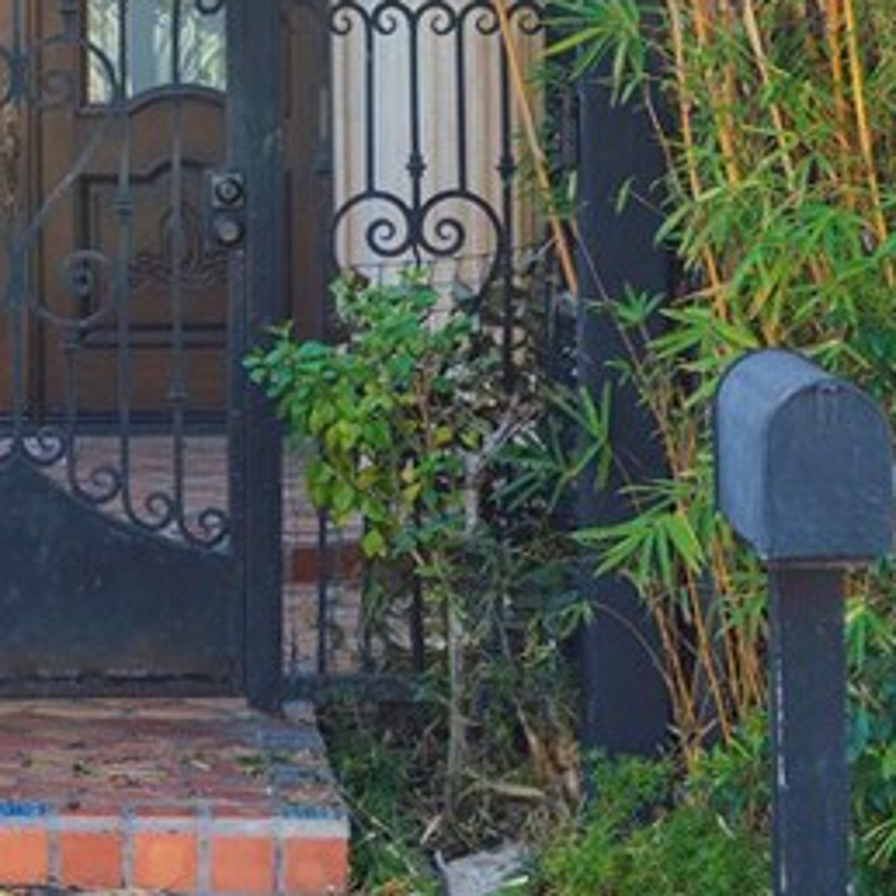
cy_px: 163
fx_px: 3953
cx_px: 76
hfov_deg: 12.8
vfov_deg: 12.9
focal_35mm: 135
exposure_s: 1/200
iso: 250
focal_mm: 40
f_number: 5.6
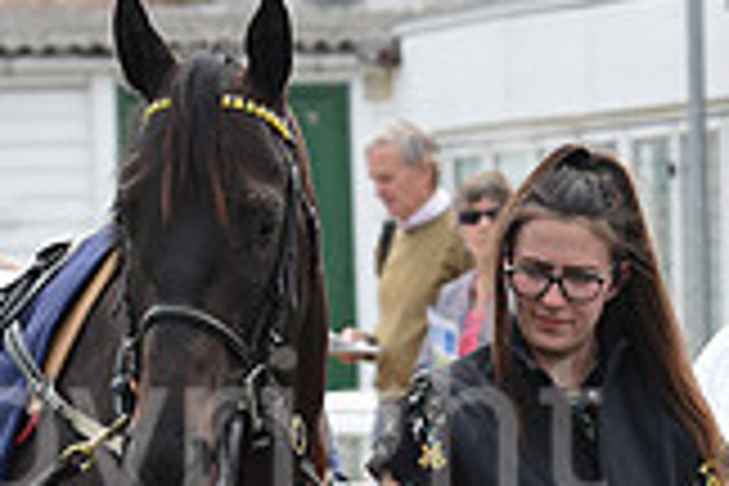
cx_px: 328
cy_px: 718
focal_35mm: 395
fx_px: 7998
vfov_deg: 3.5
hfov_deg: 5.2
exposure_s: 1/800
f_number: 5.6
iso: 400
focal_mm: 110
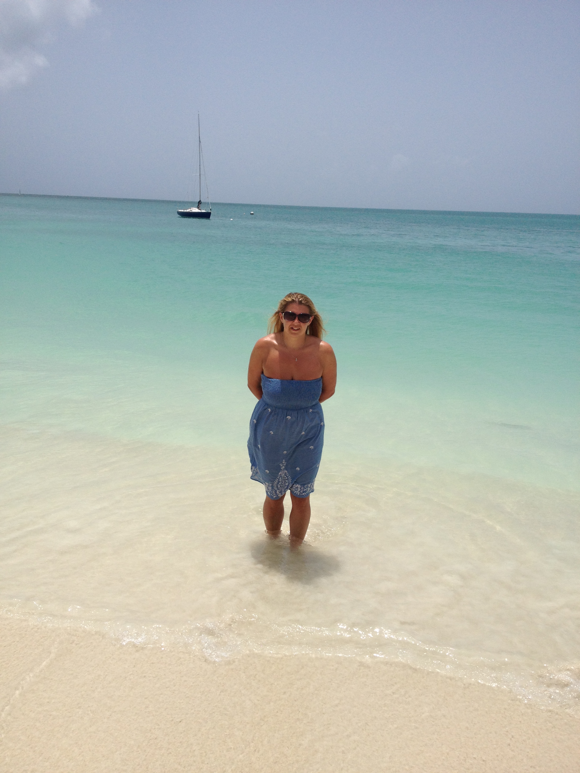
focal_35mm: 35
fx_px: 782
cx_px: 290
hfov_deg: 40.7
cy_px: 386
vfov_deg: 52.6
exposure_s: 1/3953
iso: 64
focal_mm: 4.28
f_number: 2.4
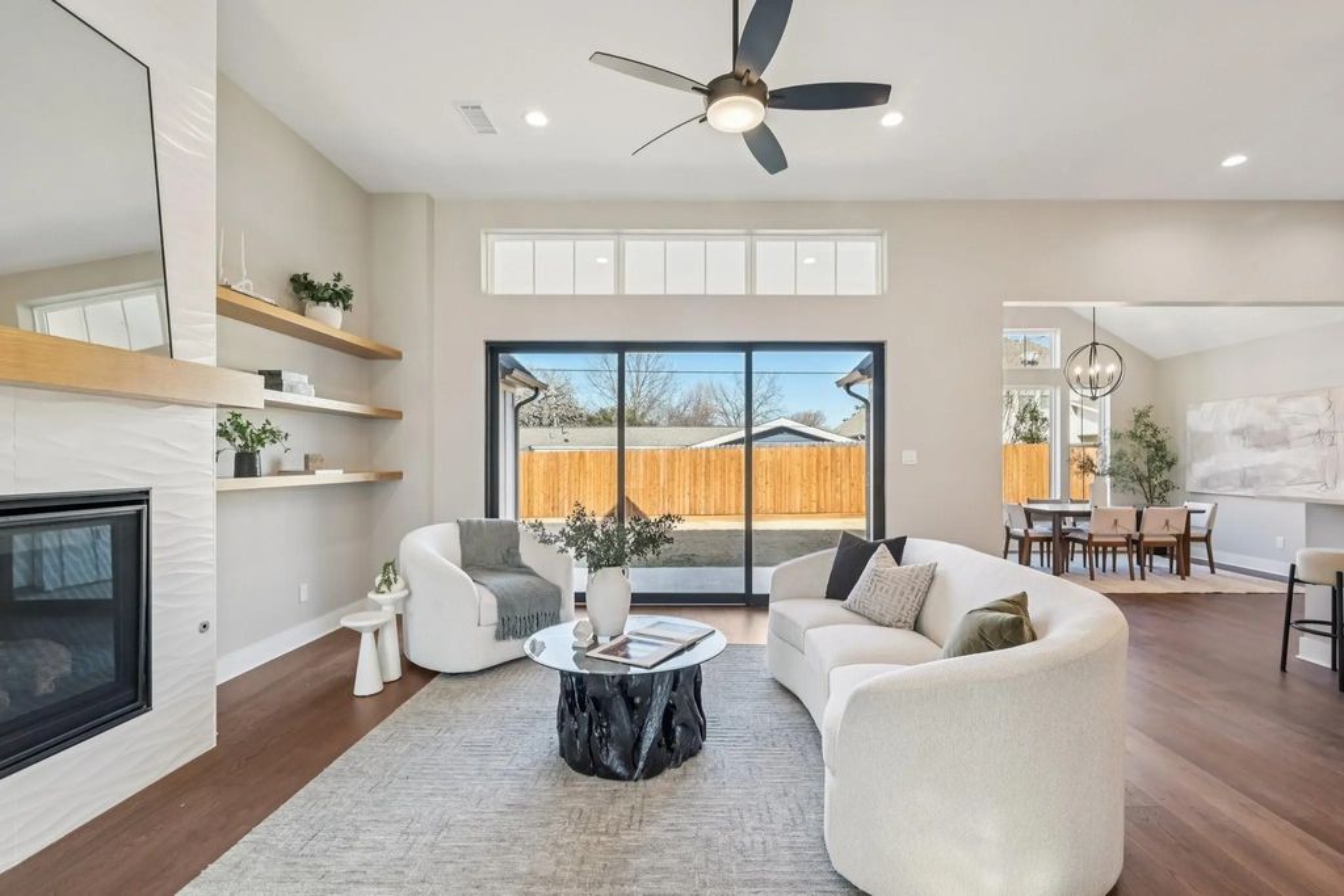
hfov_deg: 98.5
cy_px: 448
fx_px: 579
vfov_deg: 75.5
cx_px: 672
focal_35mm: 16
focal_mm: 15.5
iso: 400
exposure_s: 1/60
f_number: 8
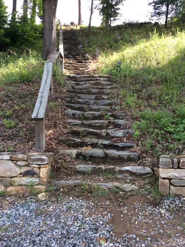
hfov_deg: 42.9
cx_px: 92
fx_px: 235
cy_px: 126
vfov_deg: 55.4
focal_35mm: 33
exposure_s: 1/168
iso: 32
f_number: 2.4
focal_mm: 3.3
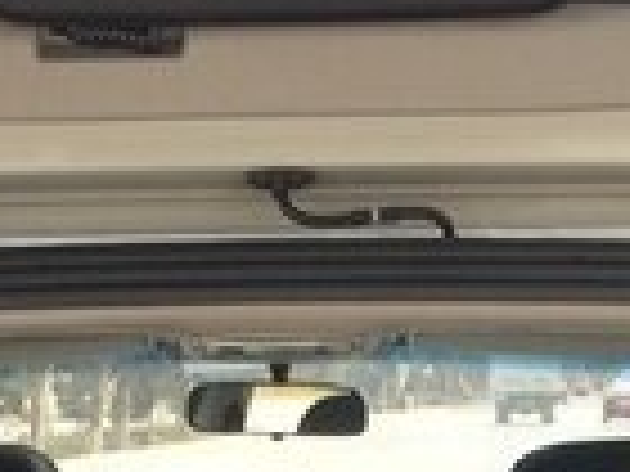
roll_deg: +2.7
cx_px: 216
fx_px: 2493
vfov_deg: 9.7
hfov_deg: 14.4
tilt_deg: -15.7
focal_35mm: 137
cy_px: 1081
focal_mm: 4.15
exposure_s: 1/161
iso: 32
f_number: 2.2
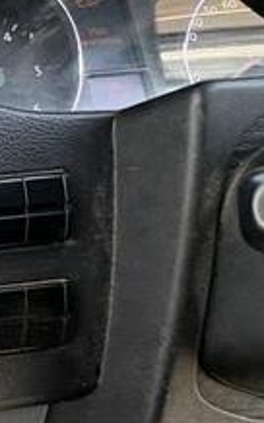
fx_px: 703
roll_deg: -2.3
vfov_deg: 33.5
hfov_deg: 11.3
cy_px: 225
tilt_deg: -23.5
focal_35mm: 61
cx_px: -542
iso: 125
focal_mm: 2.22
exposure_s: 1/127
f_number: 2.2
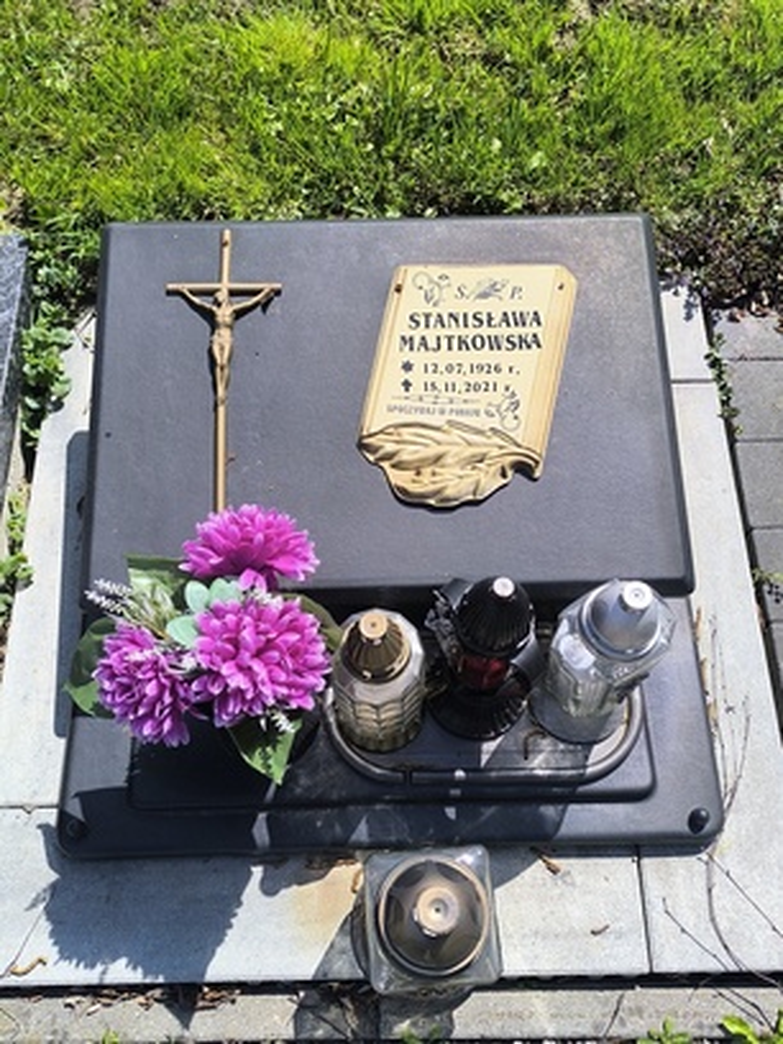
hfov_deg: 46.8
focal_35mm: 30
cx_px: 392
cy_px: 522
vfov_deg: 60.0
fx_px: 905
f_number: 1.65
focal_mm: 6.14
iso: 50
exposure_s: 1/1153
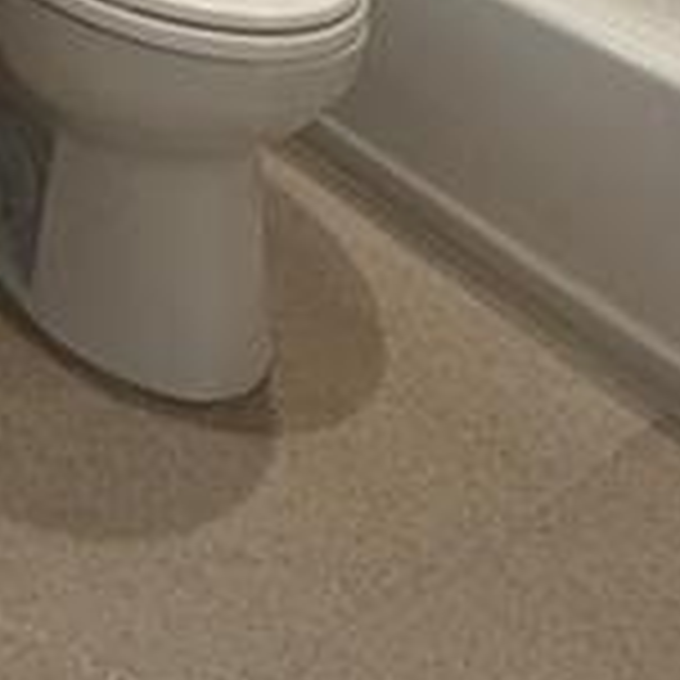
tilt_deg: -6.1
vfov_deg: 20.2
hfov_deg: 25.9
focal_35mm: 63
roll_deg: -1.1
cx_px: -5
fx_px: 1400
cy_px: -522
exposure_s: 1/120
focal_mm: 2.22
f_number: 2.2
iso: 320
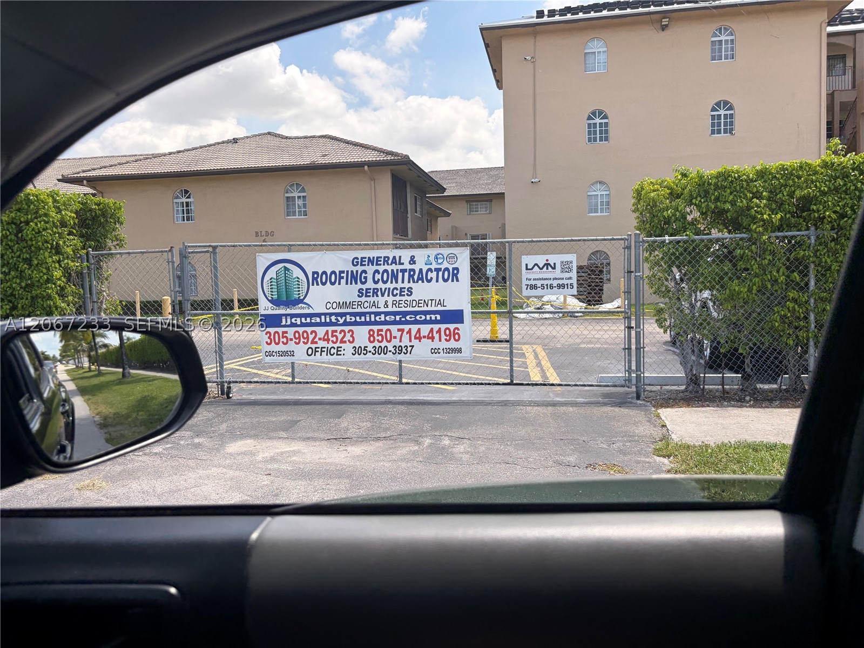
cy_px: 324
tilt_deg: +2.2
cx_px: 432
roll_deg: +2.1
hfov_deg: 67.3
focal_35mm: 26
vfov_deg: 53.1
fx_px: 649
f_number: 1.6
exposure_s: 1/1287
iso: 50
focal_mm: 5.96
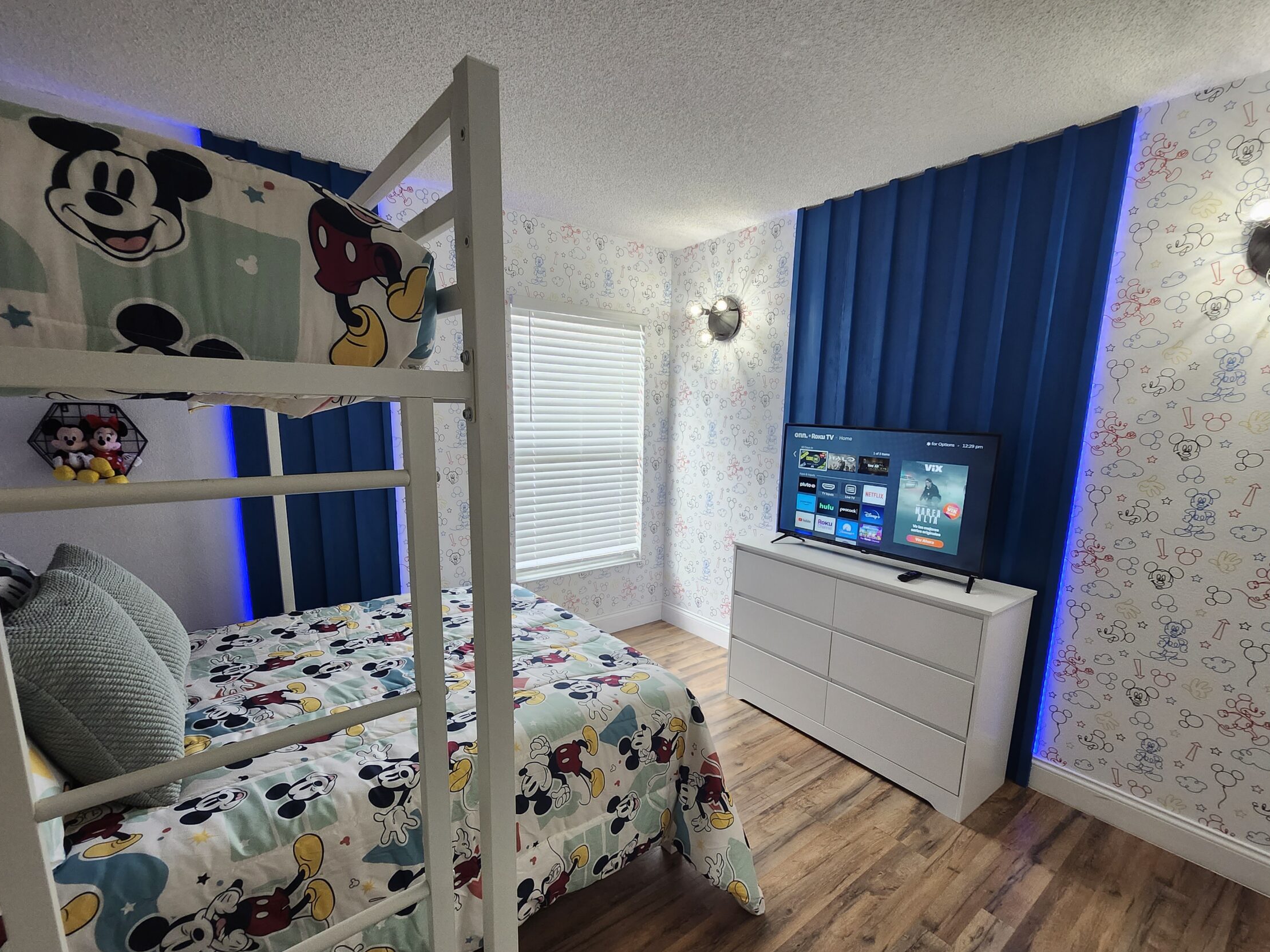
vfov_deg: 81.5
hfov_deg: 98.2
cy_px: 519
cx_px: 636
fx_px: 550
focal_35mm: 15
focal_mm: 1.74
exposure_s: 1/60
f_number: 2.2
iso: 160
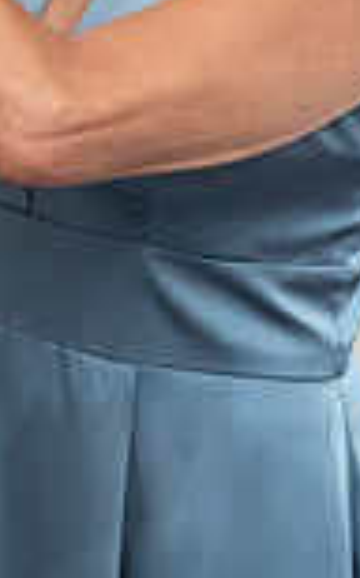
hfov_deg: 8.5
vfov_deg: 13.7
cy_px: -75
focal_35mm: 149
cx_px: -267
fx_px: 2343
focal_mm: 35
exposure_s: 1/200
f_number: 5.6
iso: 2000
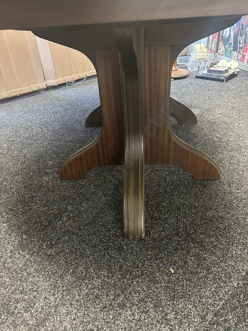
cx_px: 124
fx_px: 229
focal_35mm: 24
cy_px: 166
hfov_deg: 56.8
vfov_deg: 71.6
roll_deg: +3.7
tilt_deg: -35.2
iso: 1000
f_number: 1.78
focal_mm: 6.86
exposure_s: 1/33
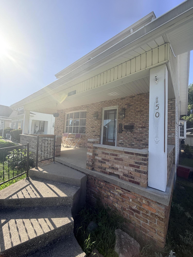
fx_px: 104
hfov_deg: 85.7
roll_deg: -2.8
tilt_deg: +3.7
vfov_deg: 102.1
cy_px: 128
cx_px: 96
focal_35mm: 14
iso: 32
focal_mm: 2.22
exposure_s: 1/770
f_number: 2.2
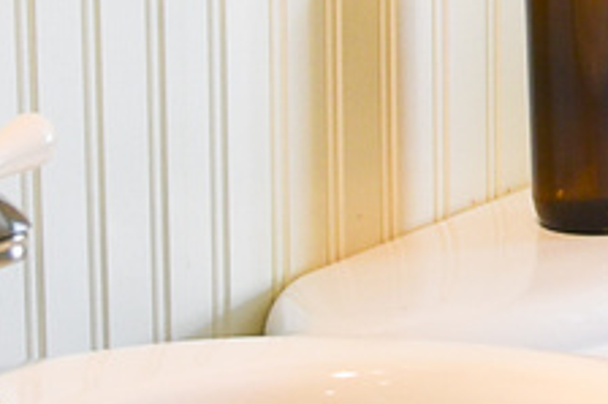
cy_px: 496
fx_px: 2801
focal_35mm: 166
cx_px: 1037
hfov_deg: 11.6
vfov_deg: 8.2
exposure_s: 1/60
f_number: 4
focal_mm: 31
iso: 400
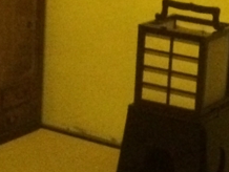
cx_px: 203
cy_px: 98
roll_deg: -4.4
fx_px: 901
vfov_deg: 10.9
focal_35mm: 136
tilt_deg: -18.1
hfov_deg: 14.4
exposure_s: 1/15
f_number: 2.2
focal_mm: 4.15
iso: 1250
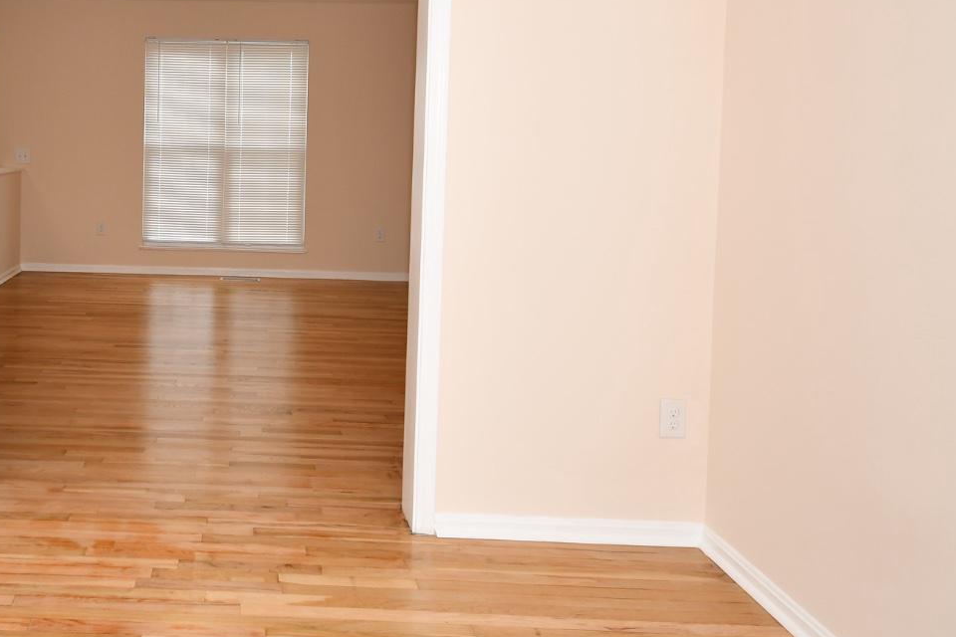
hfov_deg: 55.2
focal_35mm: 32
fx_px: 850
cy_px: 179
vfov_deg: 40.2
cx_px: 213
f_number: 4.5
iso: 200
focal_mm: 10
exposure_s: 1/60
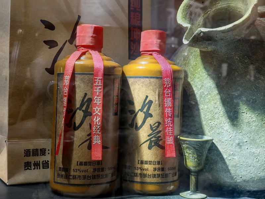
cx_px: 132
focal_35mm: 52
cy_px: 100
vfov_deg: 28.0
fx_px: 398
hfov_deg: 36.8
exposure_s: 1/100
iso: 400
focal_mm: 6.98
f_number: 2
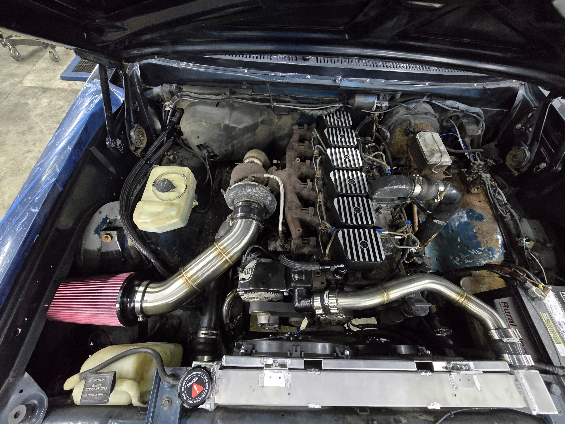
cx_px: 282
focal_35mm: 13
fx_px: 212
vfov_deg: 89.9
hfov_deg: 106.2
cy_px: 212
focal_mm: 2.2
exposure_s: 1/60
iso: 1600
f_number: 2.2
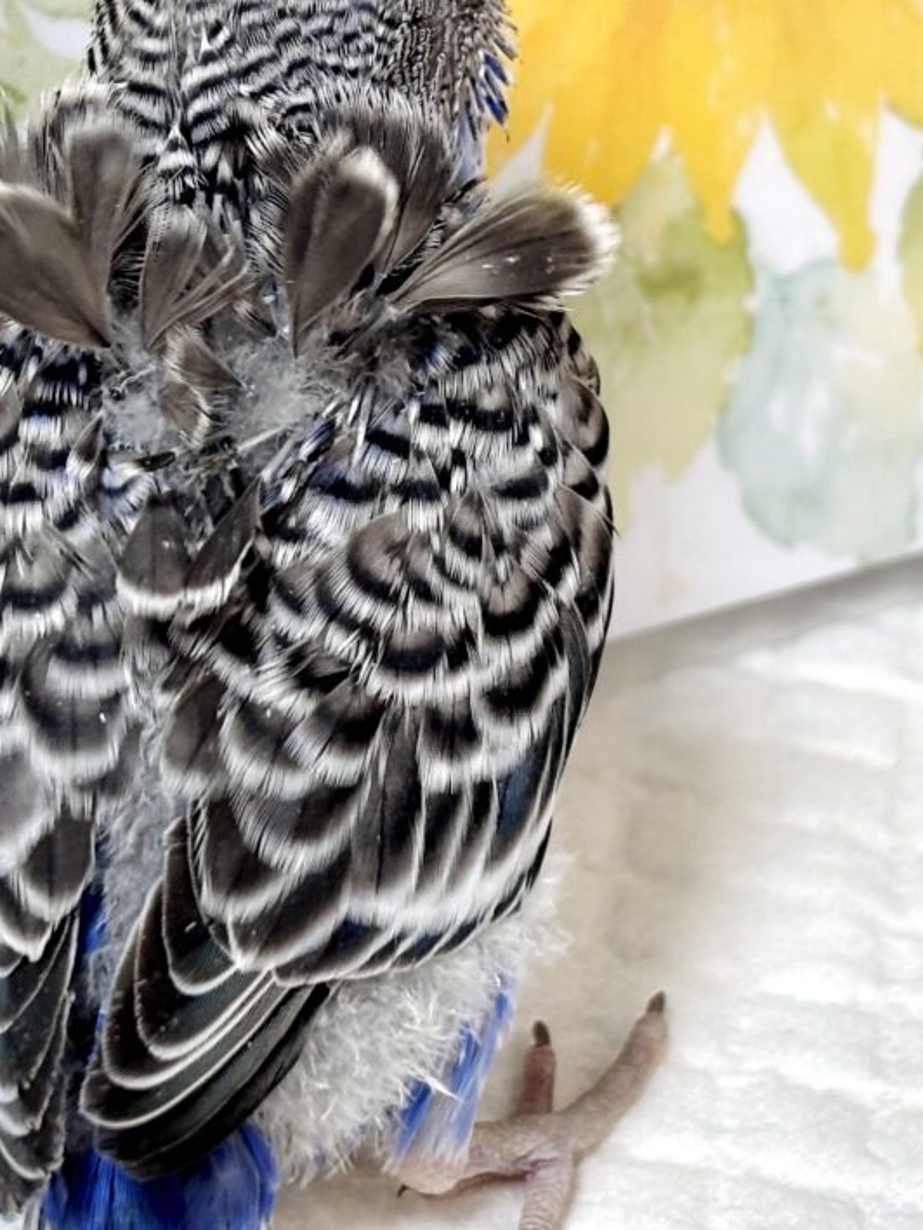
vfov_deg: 22.2
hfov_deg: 16.7
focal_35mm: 88
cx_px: 264
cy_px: 718
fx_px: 3128
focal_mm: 5.96
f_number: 1.6
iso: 32
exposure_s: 1/100
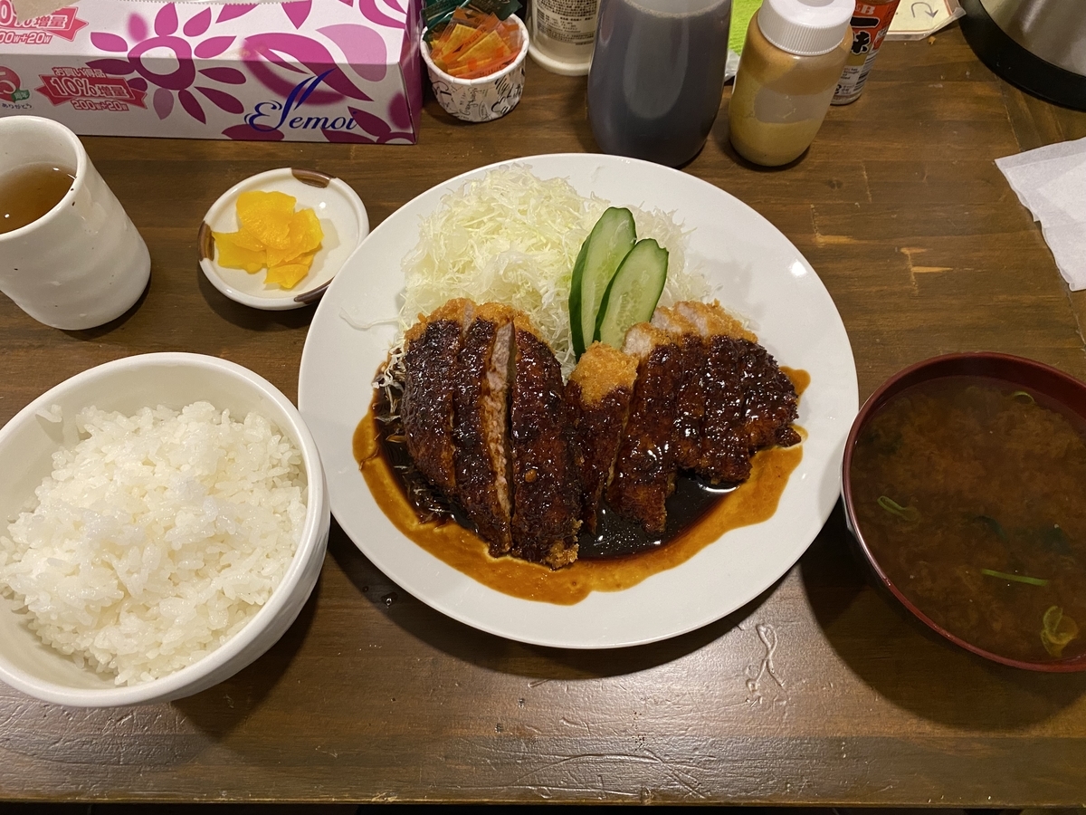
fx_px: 816
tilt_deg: -63.4
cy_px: 408
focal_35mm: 26
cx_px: 543
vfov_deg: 53.1
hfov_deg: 67.3
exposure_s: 1/60
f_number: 1.8
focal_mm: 4.25
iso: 250
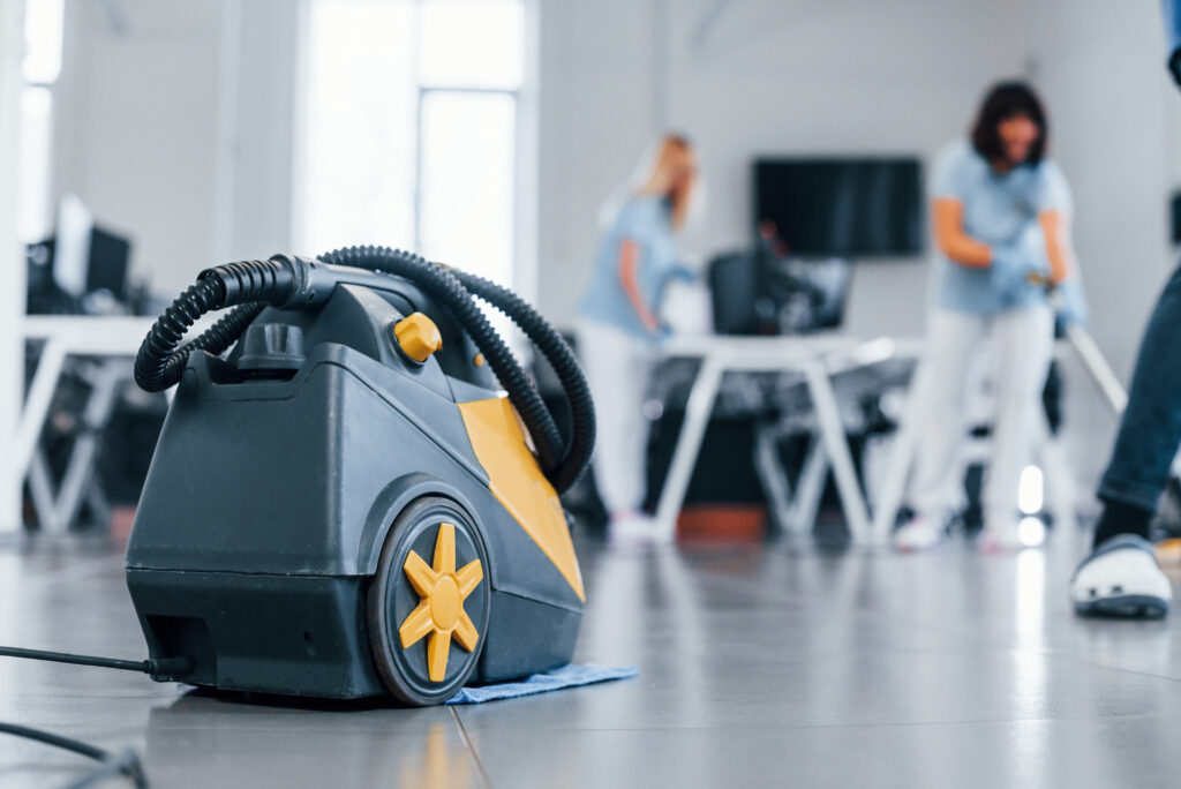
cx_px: 590
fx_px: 1641
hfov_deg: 39.6
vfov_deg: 27.0
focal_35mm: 50
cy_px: 394
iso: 1250
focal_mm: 50
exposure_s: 1/200
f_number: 3.2
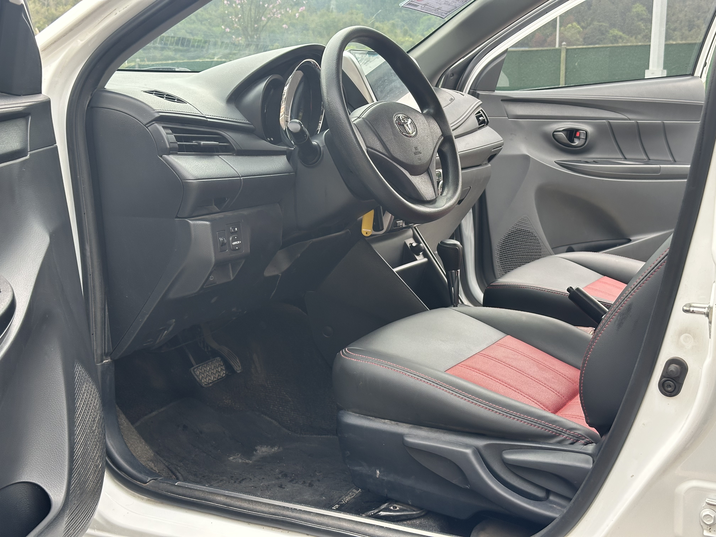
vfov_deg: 30.3
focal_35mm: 48
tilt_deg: -9.7
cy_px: 268
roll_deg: -0.1
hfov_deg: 39.7
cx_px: 358
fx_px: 993
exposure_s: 1/163
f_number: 1.78
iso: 80
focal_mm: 6.86
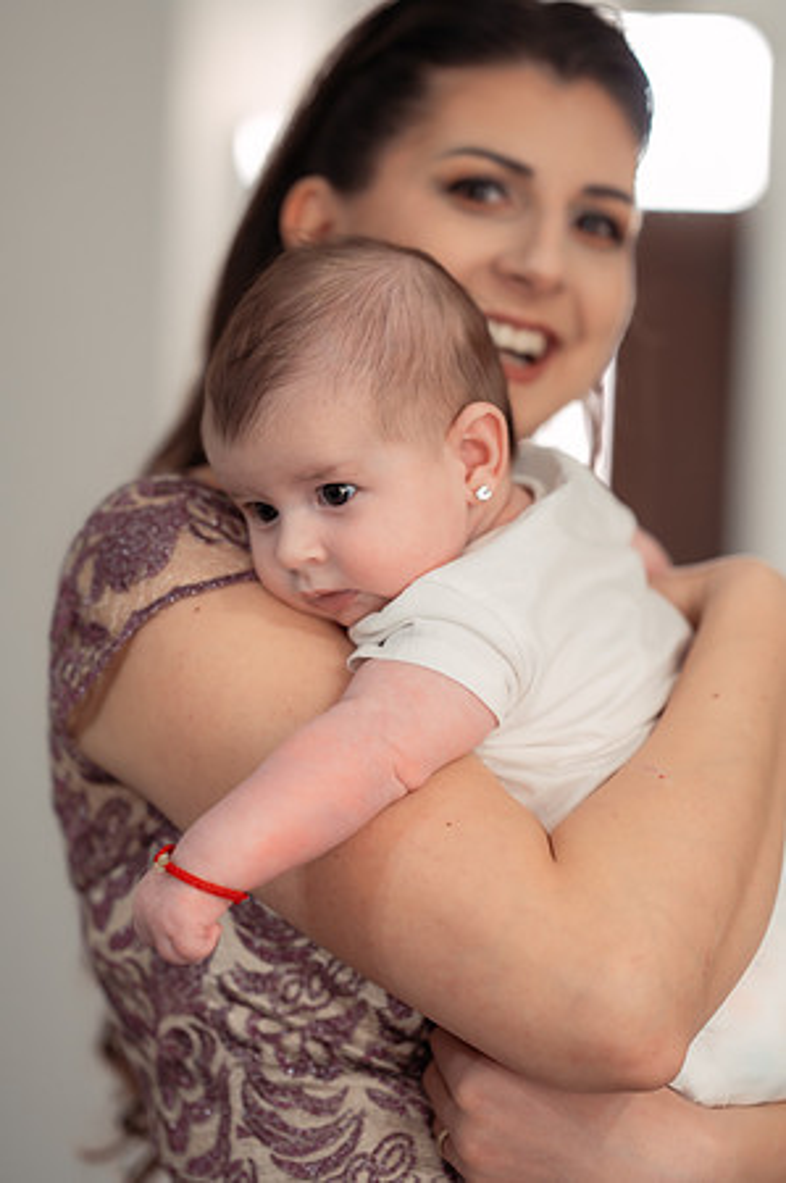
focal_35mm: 85
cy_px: 592
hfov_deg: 16.0
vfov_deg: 23.9
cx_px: 393
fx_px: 2790
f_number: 2.2
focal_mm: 85
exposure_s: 1/160
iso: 1600
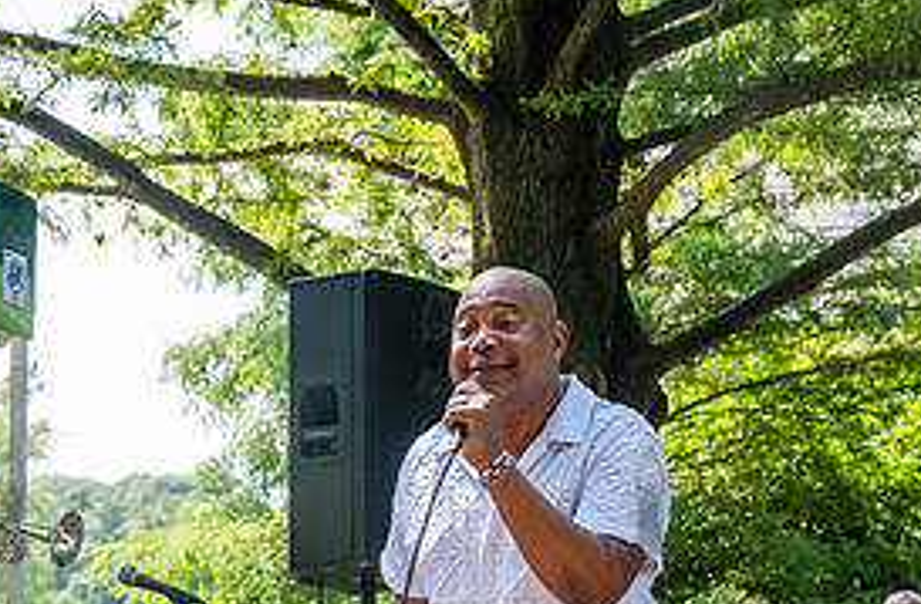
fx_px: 3309
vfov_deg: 10.4
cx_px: 78
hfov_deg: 15.6
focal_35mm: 130
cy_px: 557
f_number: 4.5
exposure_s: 1/800
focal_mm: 57
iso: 640
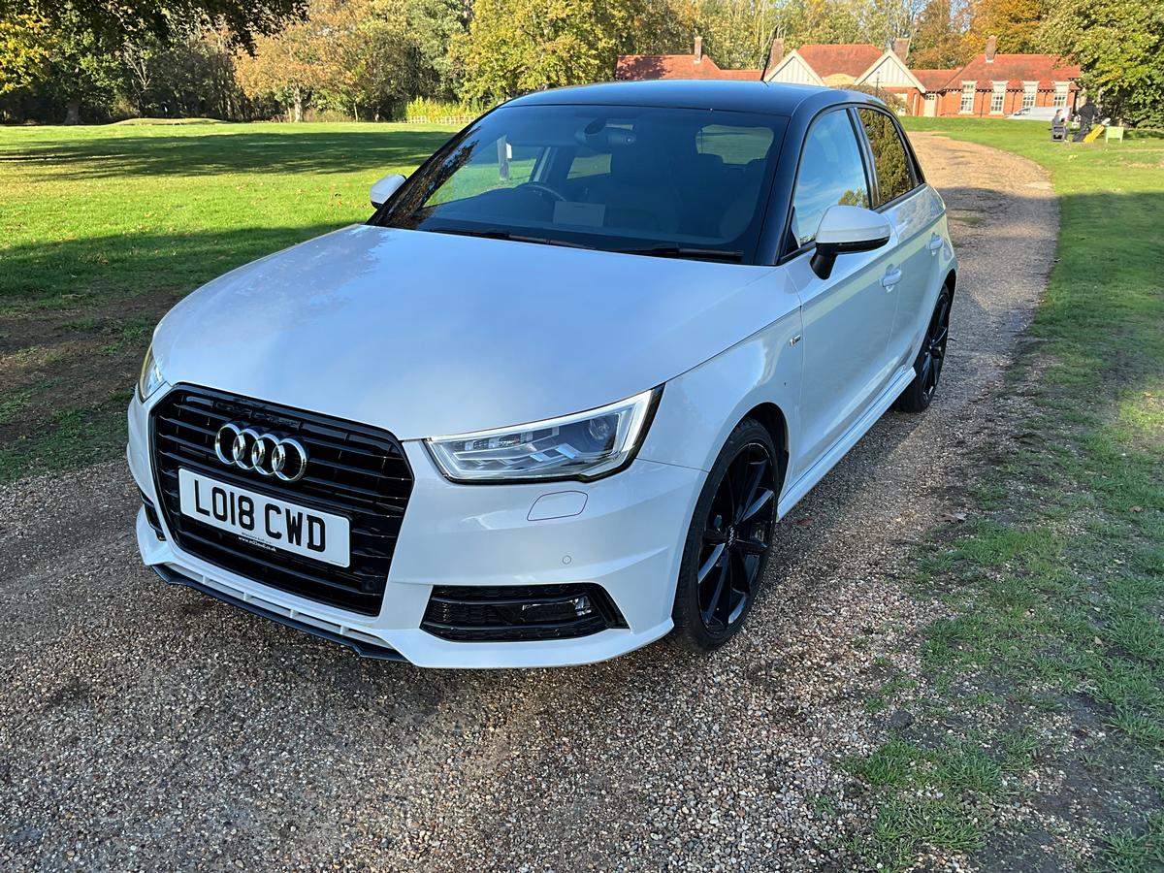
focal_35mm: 29
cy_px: 436
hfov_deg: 61.7
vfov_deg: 48.2
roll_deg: -1.3
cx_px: 582
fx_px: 975
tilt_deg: -15.9
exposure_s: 1/534
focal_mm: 3
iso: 25
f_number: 1.8
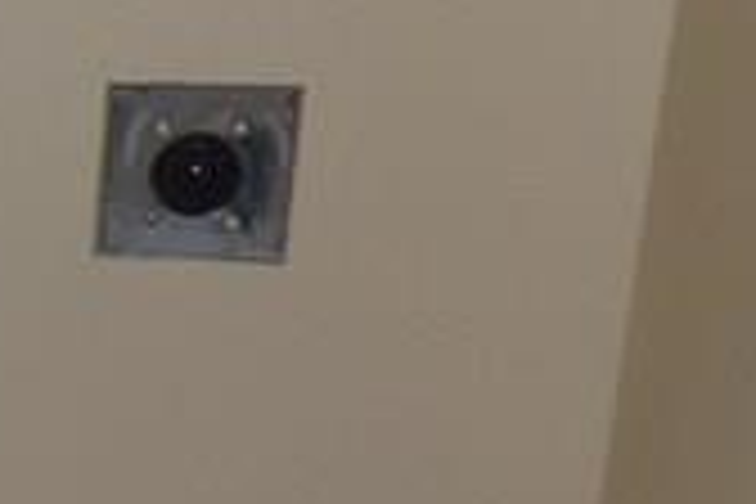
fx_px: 2667
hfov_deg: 12.8
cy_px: 454
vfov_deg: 10.7
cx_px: -1004
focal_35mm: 127
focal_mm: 3.58
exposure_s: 1/60
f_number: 2.8
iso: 100
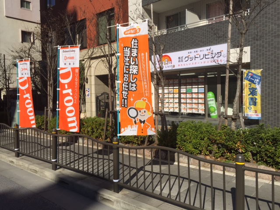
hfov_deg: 61.7
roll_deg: +0.0
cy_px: 105
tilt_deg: -3.5
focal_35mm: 29
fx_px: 235
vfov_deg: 48.2
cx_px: 140
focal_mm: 4.15
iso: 32
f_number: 2.2
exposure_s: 1/3300
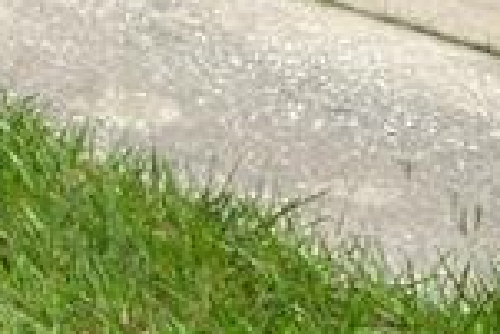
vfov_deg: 9.1
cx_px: -517
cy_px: -661
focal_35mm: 122
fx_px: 1696
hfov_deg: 14.0
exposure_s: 1/160
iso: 100
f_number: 11
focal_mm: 12
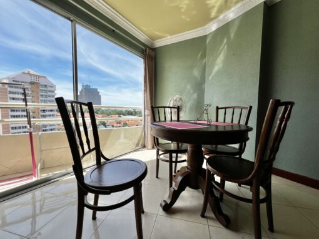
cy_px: 120
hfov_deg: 106.2
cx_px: 160
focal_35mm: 13
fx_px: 120
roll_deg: -0.5
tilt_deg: -3.0
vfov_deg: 89.9
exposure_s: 1/903
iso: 32
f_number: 1.8
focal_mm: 1.57
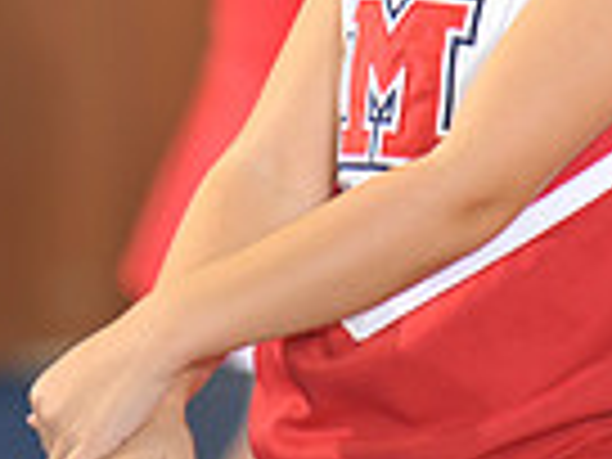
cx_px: 414
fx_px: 14515
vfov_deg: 1.8
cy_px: -328
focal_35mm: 821
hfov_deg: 2.4
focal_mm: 200
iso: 500
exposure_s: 1/100
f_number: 2.8
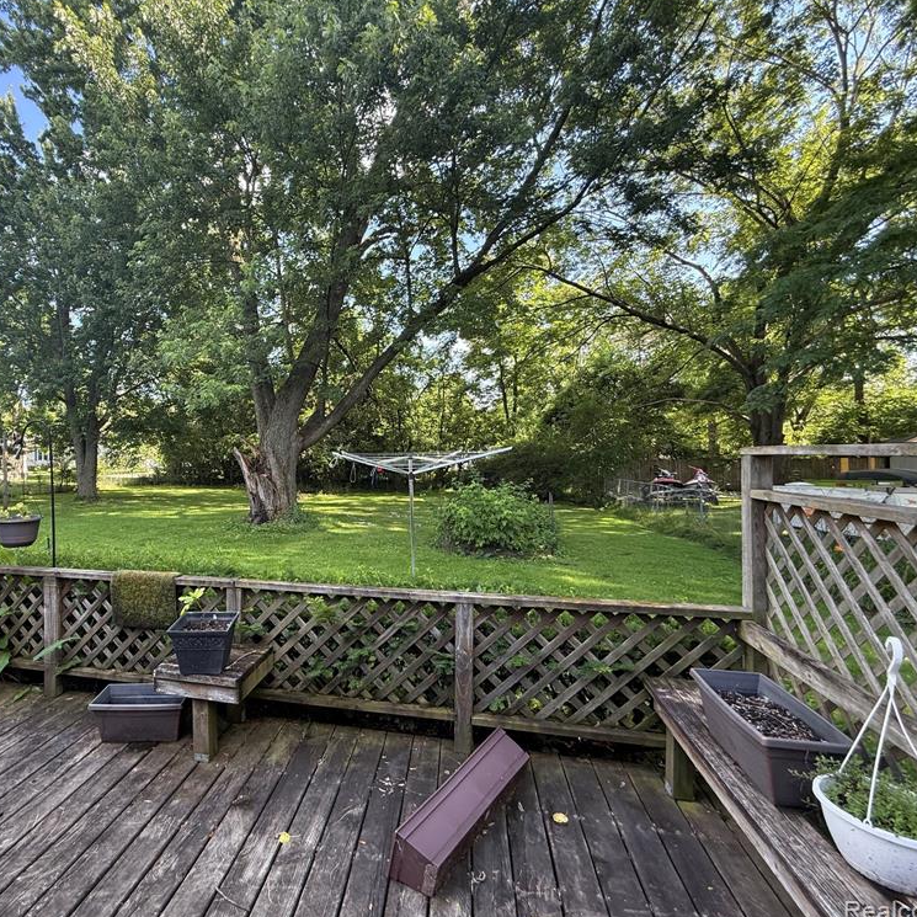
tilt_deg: +1.6
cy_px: 458
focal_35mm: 17
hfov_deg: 82.2
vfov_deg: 84.0
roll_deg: -1.4
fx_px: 510
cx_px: 338
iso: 64
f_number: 2.2
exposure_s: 1/123
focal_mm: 2.22
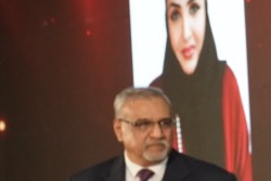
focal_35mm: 262
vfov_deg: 5.2
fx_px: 1973
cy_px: 277
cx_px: 850
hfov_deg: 7.0
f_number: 4
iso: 1250
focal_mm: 41
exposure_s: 1/160
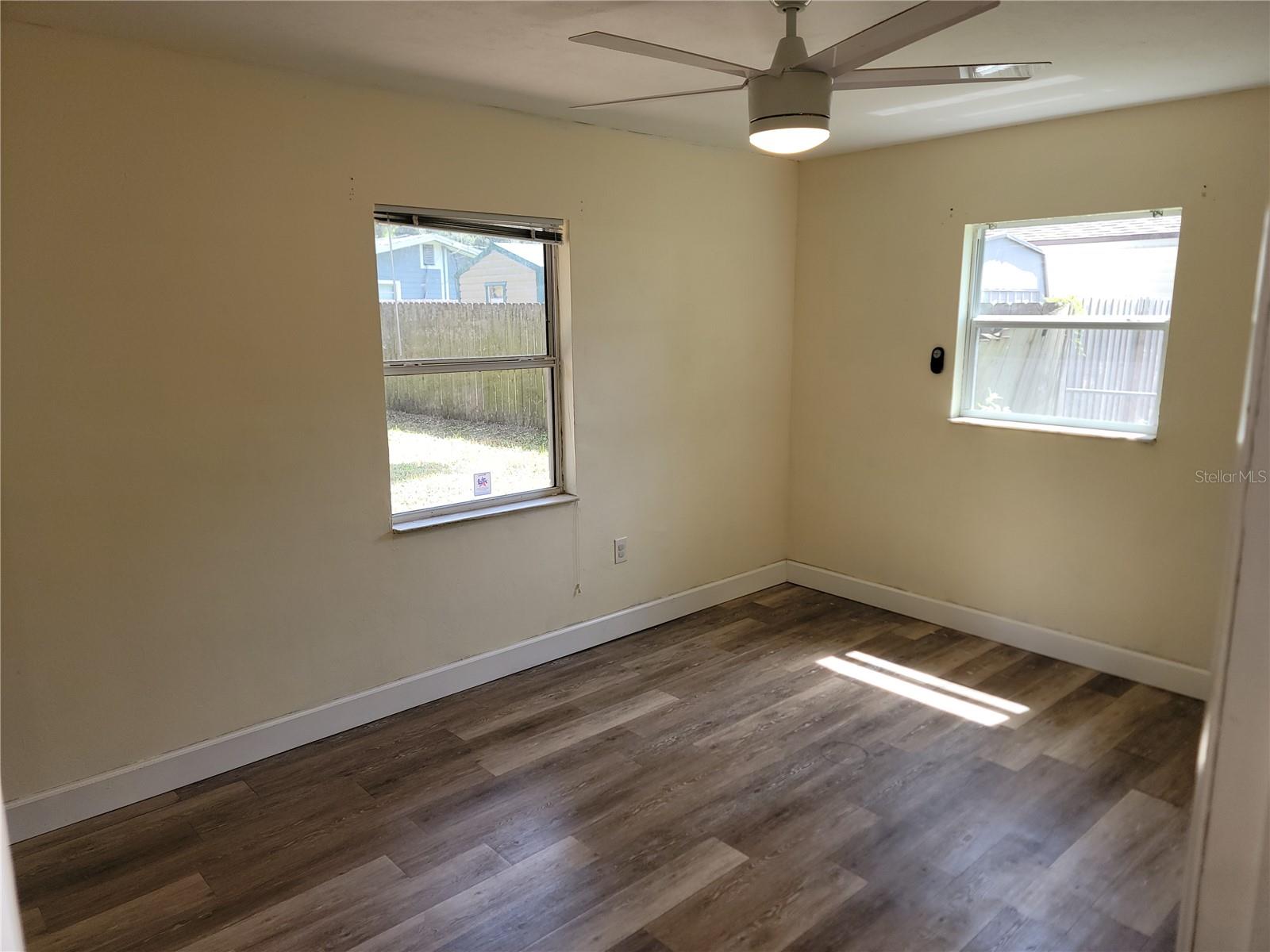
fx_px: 881
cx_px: 635
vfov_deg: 56.8
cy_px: 476
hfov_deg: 71.6
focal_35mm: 24
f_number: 1.8
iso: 20
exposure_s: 1/60
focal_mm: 6.7
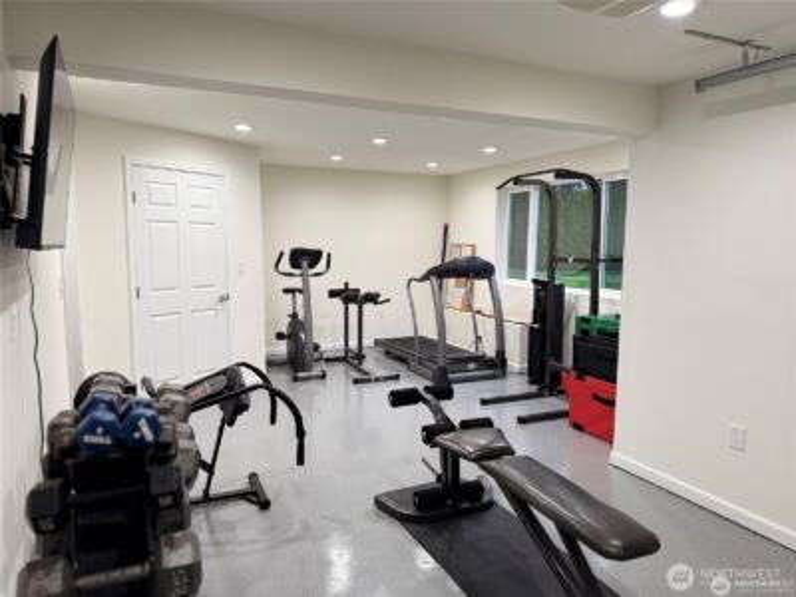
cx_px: 398
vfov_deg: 56.8
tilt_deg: -7.2
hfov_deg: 71.6
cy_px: 298
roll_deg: +0.3
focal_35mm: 24
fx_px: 552
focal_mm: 6.76
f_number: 1.78
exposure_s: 1/120
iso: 200
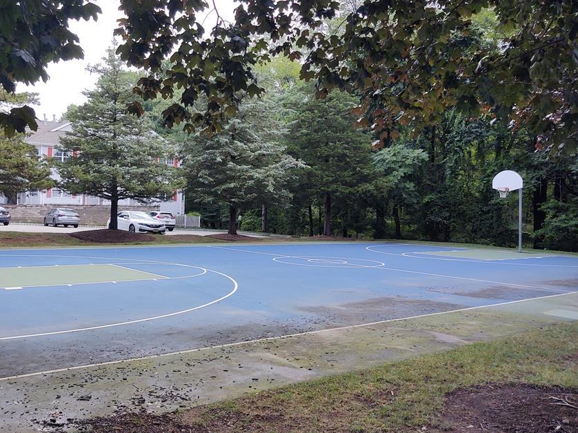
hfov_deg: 55.0
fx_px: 551
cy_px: 208
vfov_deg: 42.9
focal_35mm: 33
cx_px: 232
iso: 100
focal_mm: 4.75
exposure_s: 1/1632
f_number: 1.7
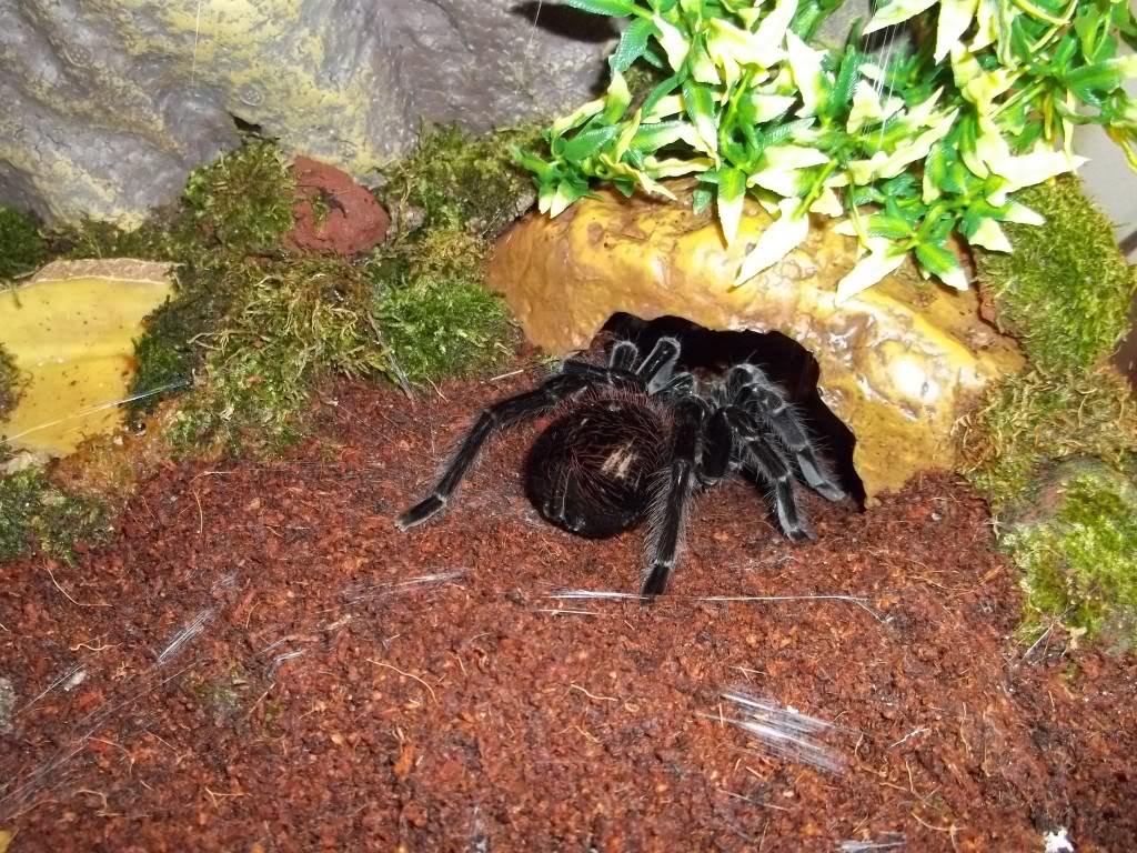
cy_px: 426
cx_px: 568
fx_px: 1084
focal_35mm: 33
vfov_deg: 42.9
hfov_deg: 55.4
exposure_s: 1/30
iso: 320
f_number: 3.3
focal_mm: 5.9
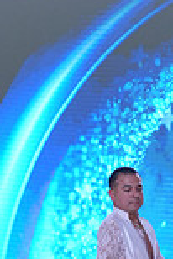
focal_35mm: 264
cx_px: 150
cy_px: 368
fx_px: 1899
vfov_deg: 7.7
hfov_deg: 5.2
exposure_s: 1/400
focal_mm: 70
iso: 1250
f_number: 5.6
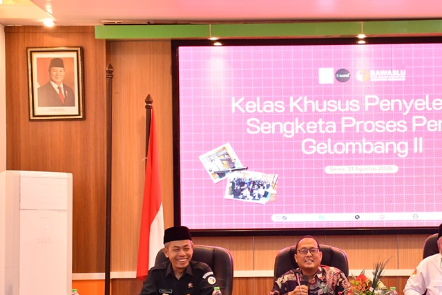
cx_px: 352
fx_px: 995
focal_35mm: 81
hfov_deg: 24.7
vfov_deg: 16.8
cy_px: 211
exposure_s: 1/50
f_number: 5
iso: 2500
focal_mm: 32
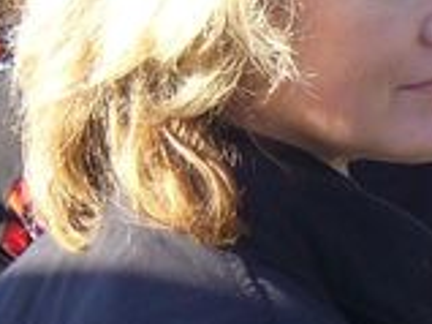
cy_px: -5
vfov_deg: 4.7
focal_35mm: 314
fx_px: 3916
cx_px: -242
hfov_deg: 6.2
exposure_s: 1/160
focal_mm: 12.8
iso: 80
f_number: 3.3
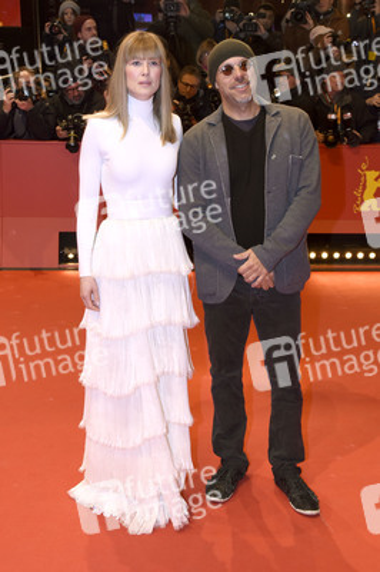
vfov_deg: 49.6
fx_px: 619
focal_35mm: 39
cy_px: 286
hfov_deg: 34.2
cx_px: 190
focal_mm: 26
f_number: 5
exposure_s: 1/160
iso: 640
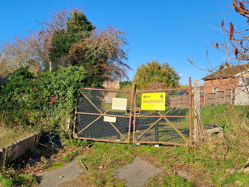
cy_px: 94
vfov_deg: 54.9
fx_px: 180
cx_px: 124
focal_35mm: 25
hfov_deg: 69.4
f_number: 1.8
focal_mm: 4.65
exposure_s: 1/1279
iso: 32
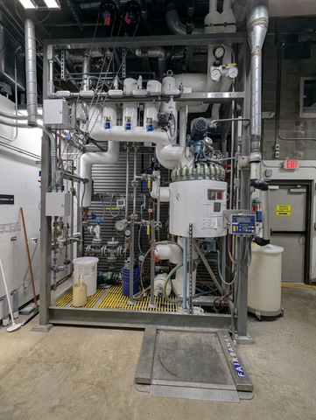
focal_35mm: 16
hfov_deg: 78.2
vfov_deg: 94.4
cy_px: 210
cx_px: 158
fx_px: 194
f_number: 2.2
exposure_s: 1/60
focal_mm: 2.35
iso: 59
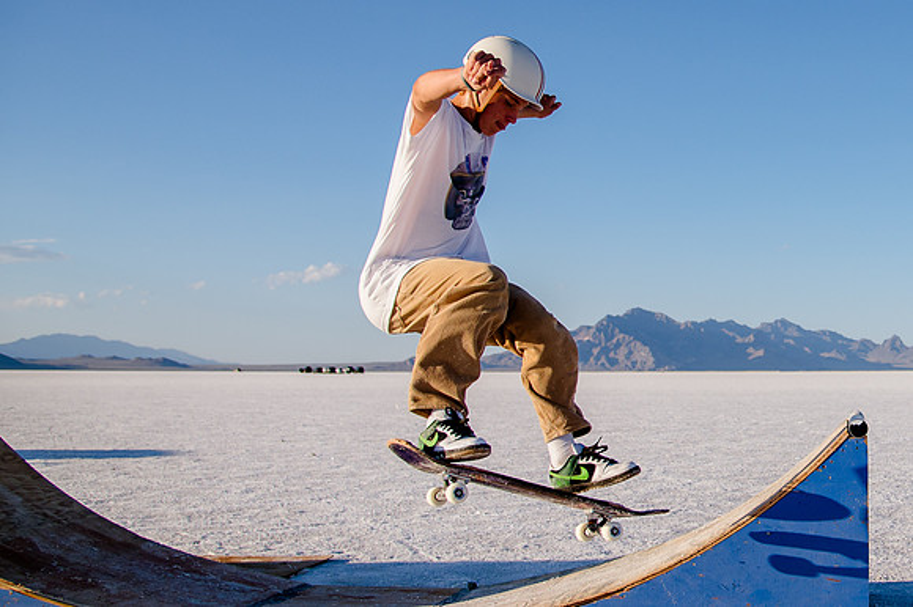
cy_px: 257
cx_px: 827
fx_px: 1267
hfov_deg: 37.0
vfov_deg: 26.9
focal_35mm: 50
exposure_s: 1/3200
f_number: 4
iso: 200
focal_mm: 24
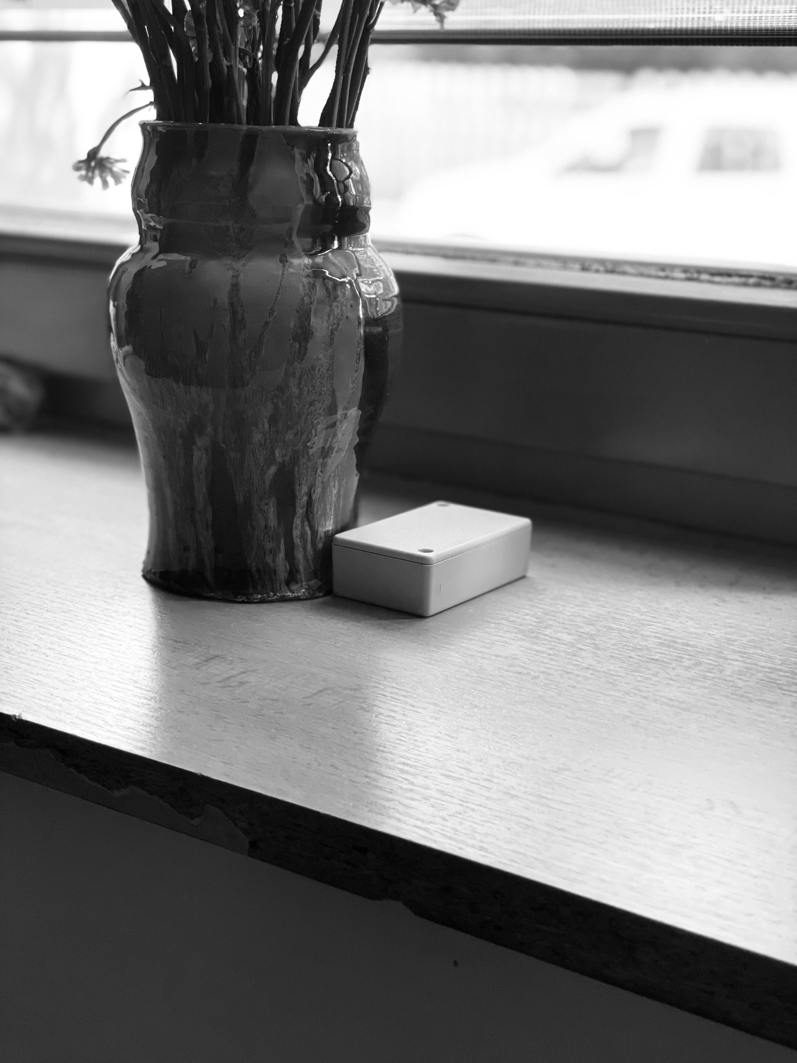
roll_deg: -1.4
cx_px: 398
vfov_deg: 36.8
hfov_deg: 28.0
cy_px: 532
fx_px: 1596
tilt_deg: -13.4
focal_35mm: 52
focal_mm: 6
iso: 200
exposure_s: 1/122
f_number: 2
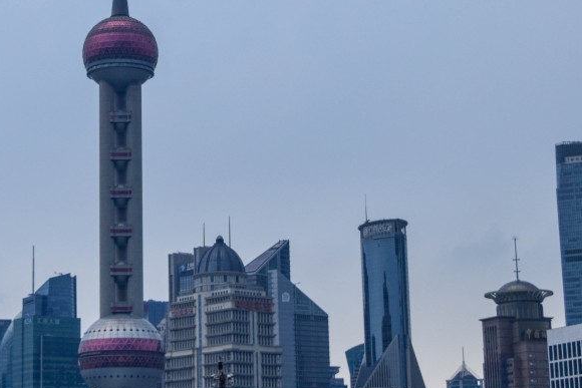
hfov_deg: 21.3
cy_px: 112
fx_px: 1536
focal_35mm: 95
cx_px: 146
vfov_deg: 14.4
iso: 400
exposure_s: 1/1500
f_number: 5.6
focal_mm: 34
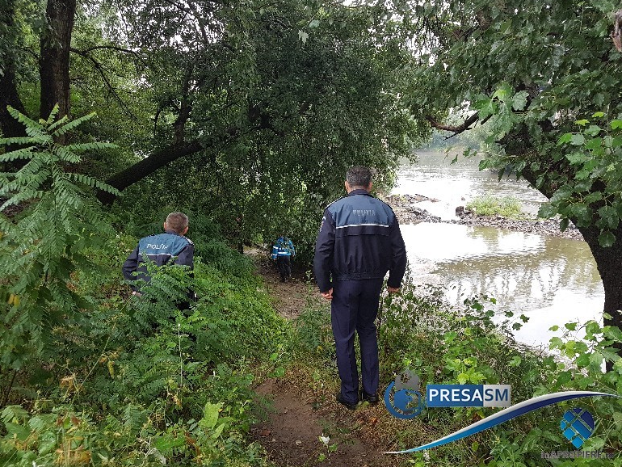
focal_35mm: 27
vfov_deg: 51.4
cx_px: 322
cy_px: 236
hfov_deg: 65.3
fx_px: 485
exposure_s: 1/50
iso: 64
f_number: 1.7
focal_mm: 4.2
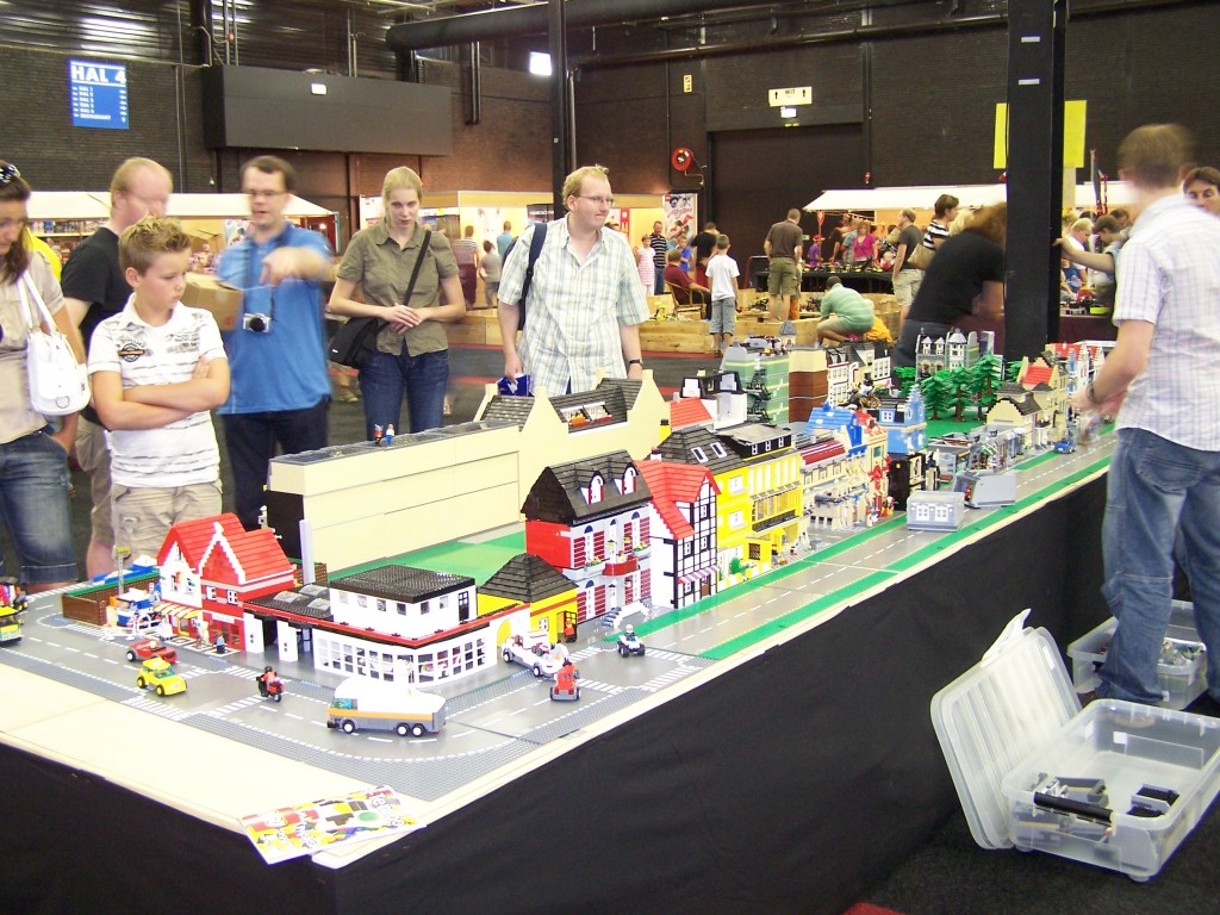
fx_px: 1339
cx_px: 610
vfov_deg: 37.7
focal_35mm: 38
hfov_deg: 49.0
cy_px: 458
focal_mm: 6.3
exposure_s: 1/4
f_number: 2.8
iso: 140
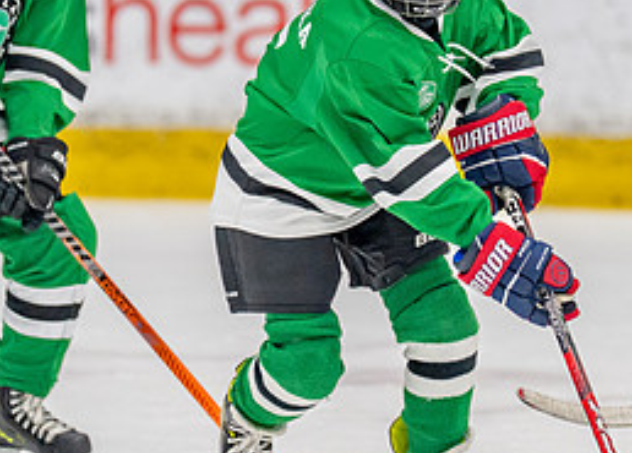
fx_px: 11592
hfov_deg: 3.1
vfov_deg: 2.2
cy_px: 178
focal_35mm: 645
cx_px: 332
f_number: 2.8
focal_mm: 200
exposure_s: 1/1600
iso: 1000
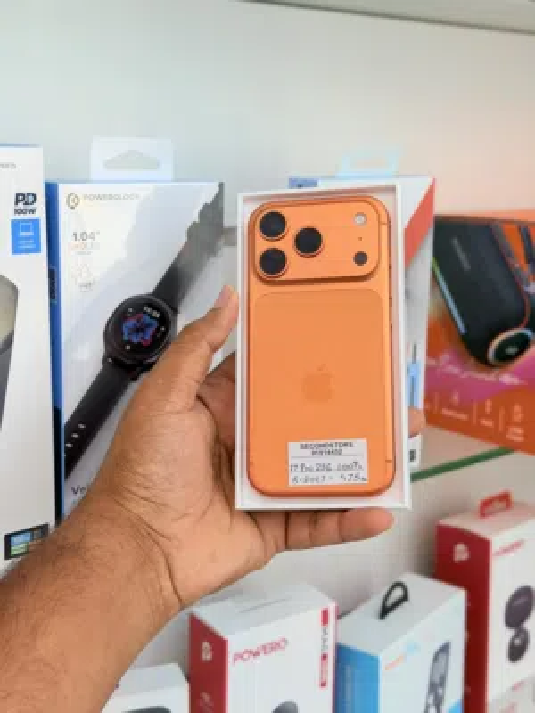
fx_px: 989
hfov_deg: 30.3
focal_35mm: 48
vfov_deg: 39.7
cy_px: 356
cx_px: 268
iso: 64
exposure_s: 1/487
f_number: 1.78
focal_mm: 6.76
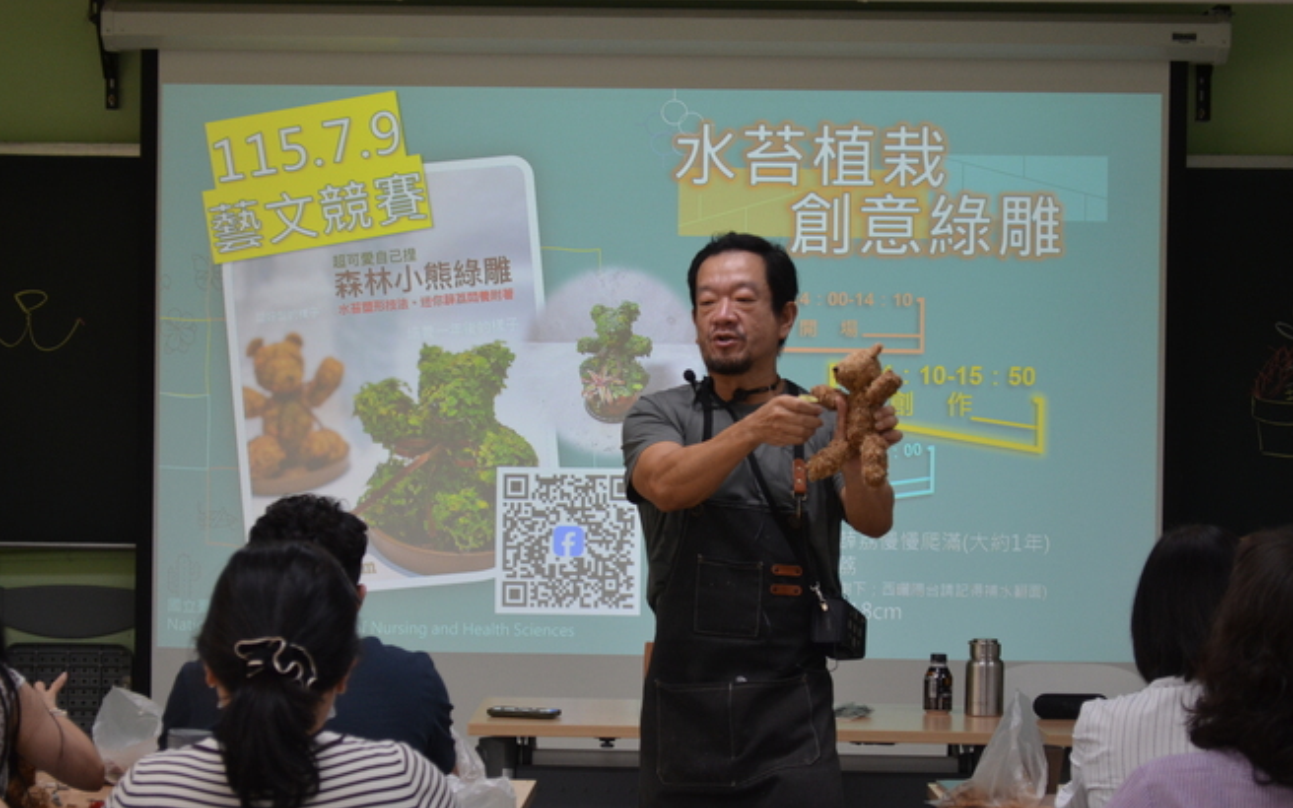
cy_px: 445
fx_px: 3155
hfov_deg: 23.2
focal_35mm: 90
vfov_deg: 14.6
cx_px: 625
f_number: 6.3
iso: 800
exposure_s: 1/125
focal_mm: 55
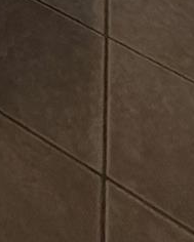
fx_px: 638
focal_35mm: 89
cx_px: -354
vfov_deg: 10.9
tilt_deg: -7.6
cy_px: -521
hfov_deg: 11.6
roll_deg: -2.6
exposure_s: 1/120
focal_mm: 2.22
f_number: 2.2
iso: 160
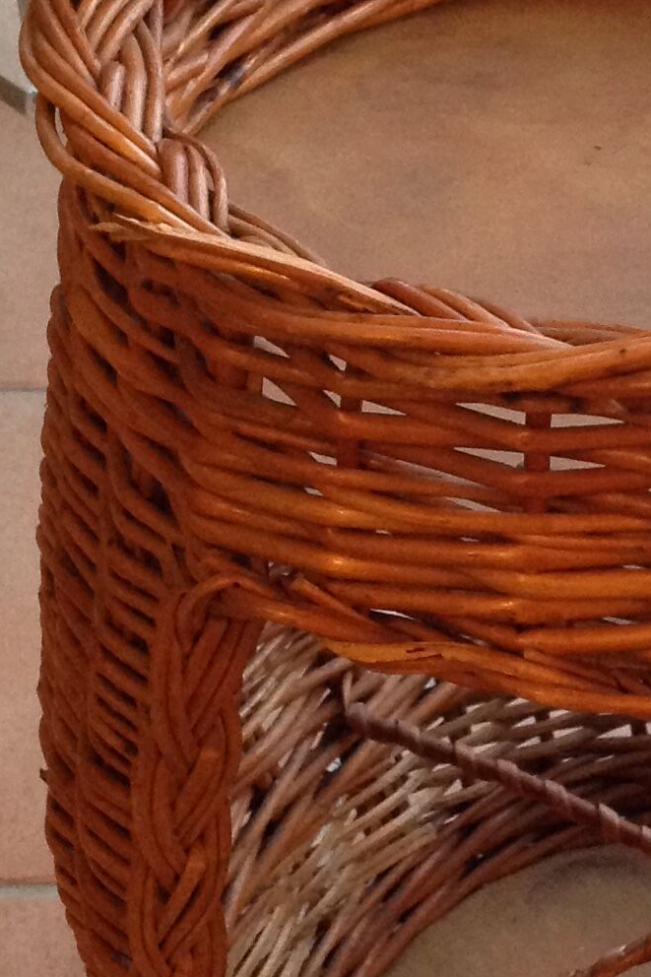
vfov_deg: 21.5
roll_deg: +0.4
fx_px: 2578
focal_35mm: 95
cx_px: 718
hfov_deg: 14.1
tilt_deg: -39.9
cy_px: 478
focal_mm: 4.28
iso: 400
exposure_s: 1/17
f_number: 2.4
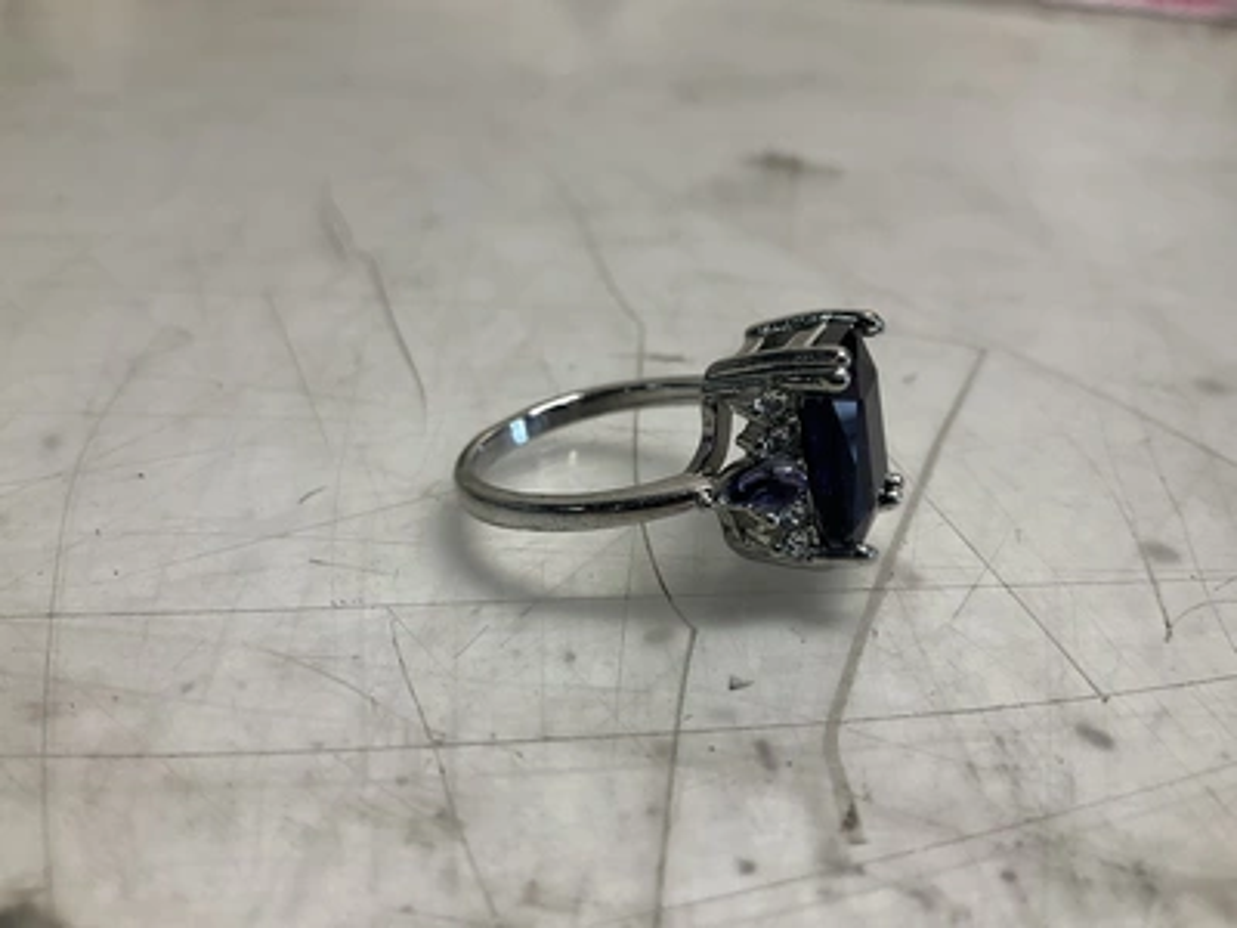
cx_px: 618
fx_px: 1036
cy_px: 464
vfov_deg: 48.2
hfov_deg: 61.7
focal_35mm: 29
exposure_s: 1/120
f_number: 1.8
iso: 50
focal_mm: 3
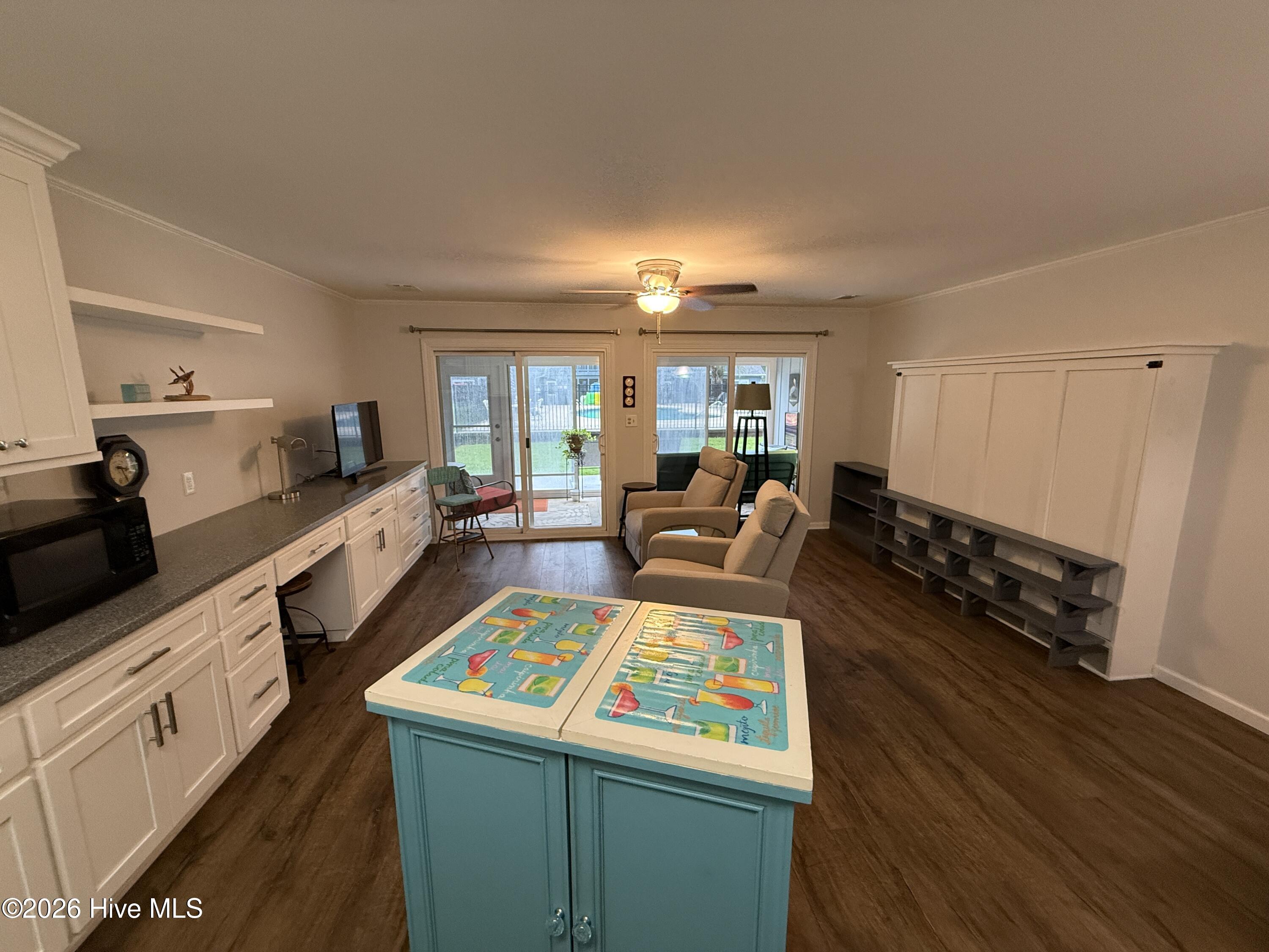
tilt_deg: -9.7
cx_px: 634
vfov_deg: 85.7
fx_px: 513
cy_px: 476
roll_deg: +0.0
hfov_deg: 102.1
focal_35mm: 14
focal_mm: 2.22
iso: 250
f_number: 2.2
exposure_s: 1/60
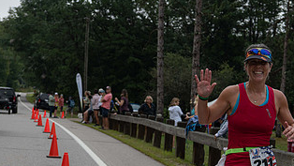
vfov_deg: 10.0
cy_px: 170
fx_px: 936
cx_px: 237
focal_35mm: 120
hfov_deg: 17.7
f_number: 8
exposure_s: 1/250
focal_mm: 62
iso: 200
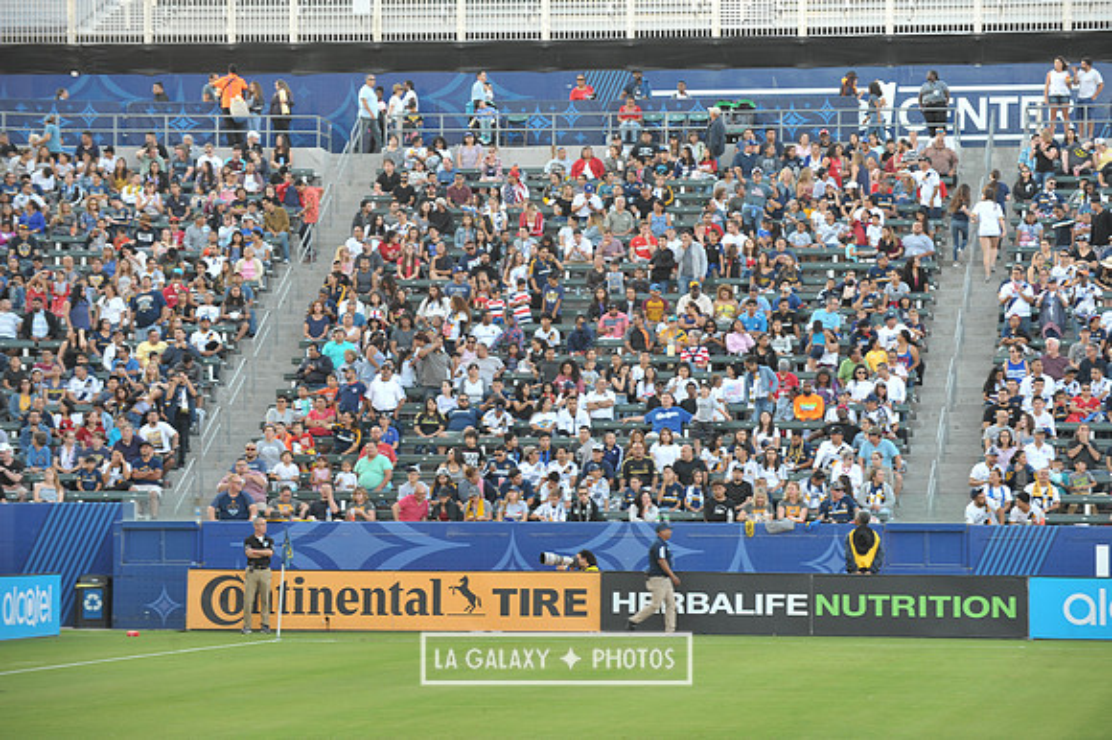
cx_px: 556
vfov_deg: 10.5
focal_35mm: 130
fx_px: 4013
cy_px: 370
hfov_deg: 15.8
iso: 400
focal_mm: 130
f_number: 5
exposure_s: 1/100
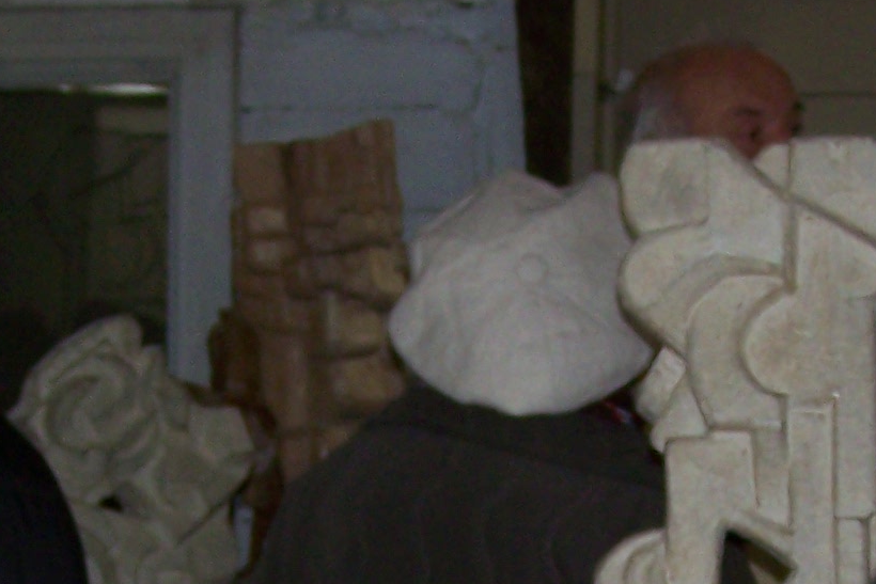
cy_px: 610
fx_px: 3602
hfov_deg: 13.9
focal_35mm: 148
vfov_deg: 9.2
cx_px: 361
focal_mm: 6.3
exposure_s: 1/60
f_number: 2.8
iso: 80
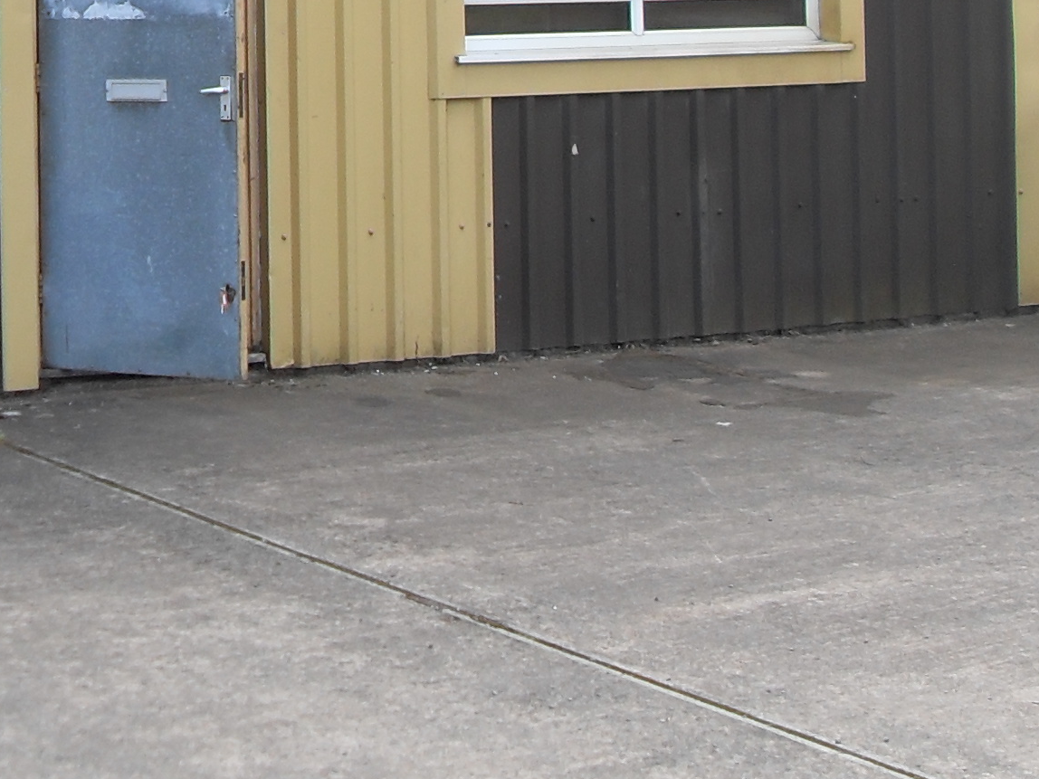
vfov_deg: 12.9
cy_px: -435
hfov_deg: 17.8
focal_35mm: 108
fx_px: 3242
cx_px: 45
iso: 80
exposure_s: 1/250
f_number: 2.8
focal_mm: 6.3
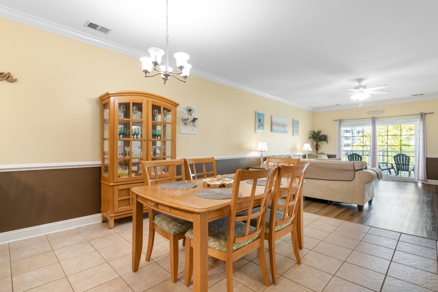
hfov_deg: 93.3
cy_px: 146
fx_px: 207
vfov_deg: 70.4
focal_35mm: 17
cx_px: 219
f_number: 4.8
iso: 100
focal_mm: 11.5
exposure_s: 1/10
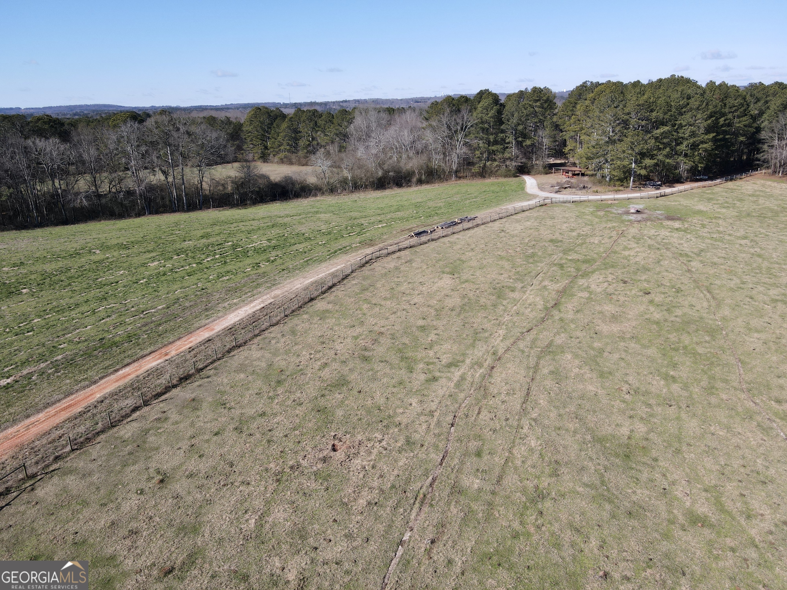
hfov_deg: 71.6
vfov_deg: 56.8
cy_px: 295
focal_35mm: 24
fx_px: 546
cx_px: 394
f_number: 2.8
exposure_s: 1/500
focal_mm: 4.5
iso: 100
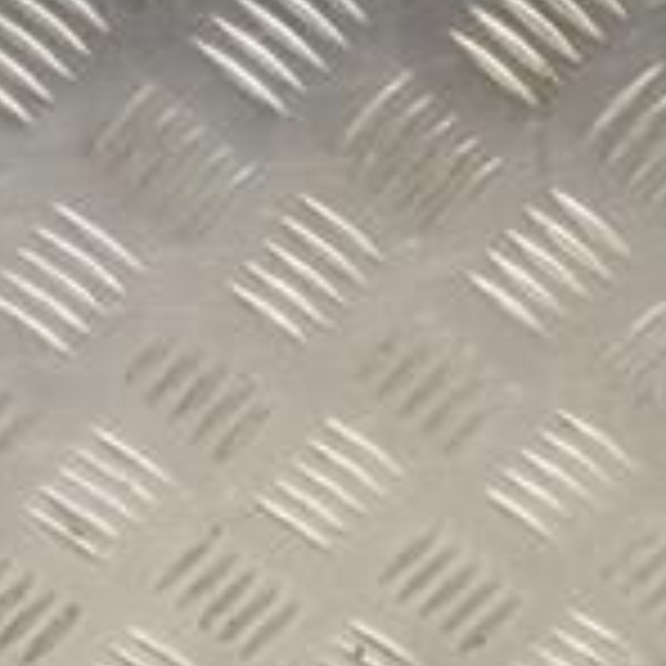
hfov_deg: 13.7
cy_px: 878
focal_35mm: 124
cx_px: 756
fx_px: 2699
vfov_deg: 13.5
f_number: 8
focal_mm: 24
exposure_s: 1/250
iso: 3200
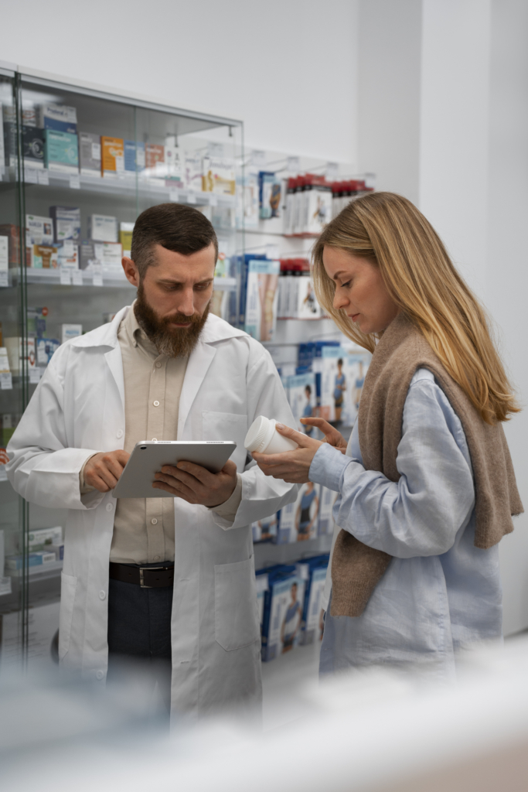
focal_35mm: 49
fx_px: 1078
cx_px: 264
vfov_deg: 40.3
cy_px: 396
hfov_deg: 27.5
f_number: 2.8
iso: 800
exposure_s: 1/320
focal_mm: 49
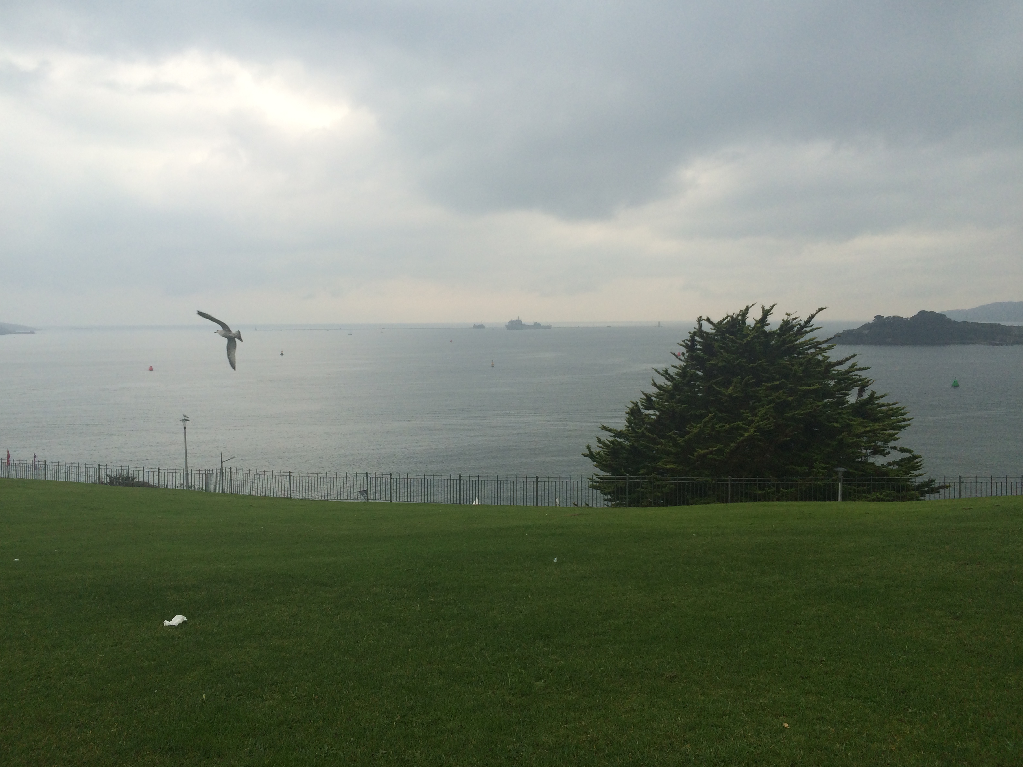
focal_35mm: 30
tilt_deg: -3.6
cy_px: 376
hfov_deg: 60.0
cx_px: 495
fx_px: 887
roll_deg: +1.2
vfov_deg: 46.8
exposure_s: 1/357
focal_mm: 4.15
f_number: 2.2
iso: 32
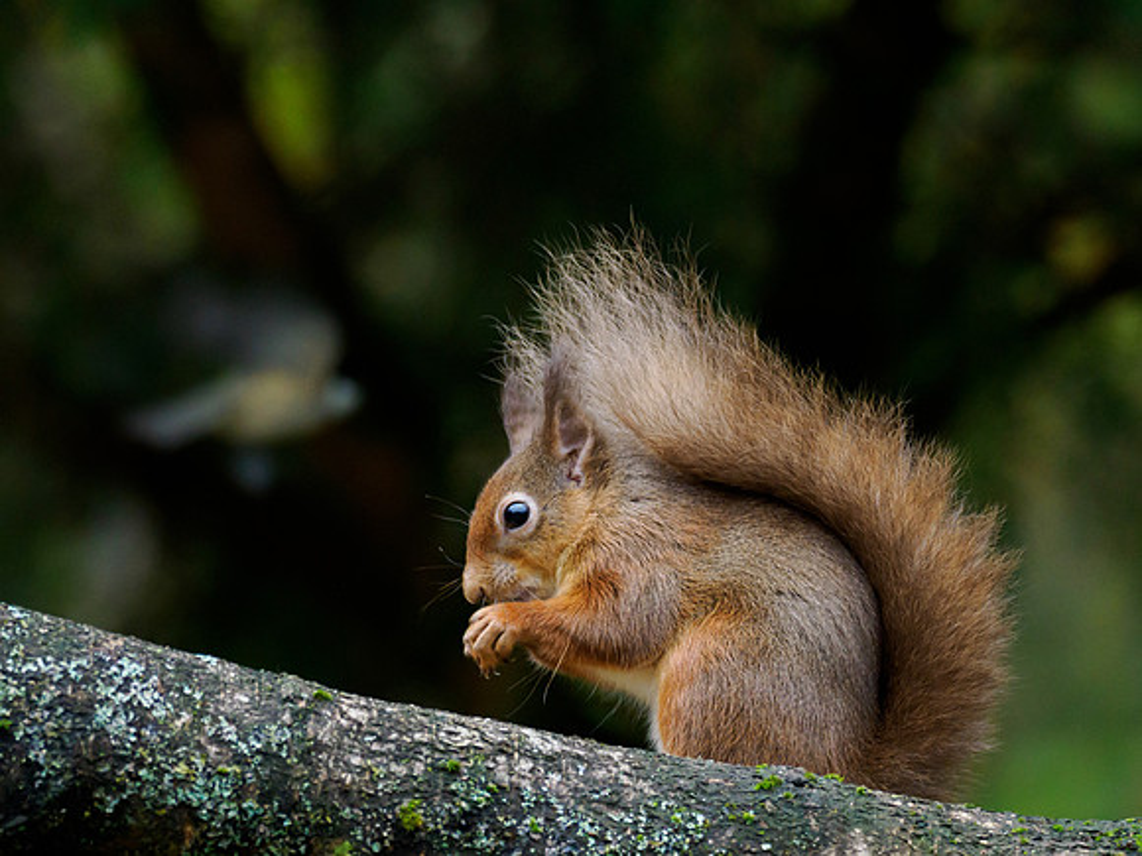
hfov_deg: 2.6
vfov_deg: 1.9
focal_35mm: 770
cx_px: 528
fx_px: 25404
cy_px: 548
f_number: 4
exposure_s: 1/320
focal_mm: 300
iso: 2500
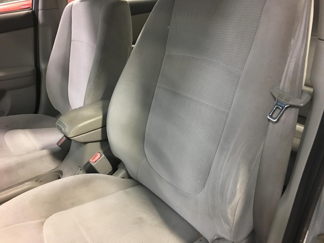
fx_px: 271
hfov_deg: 61.7
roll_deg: +4.3
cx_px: 162
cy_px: 122
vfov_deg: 48.2
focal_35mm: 29
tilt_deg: -25.6
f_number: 2.2
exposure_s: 1/8
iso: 80
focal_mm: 4.15
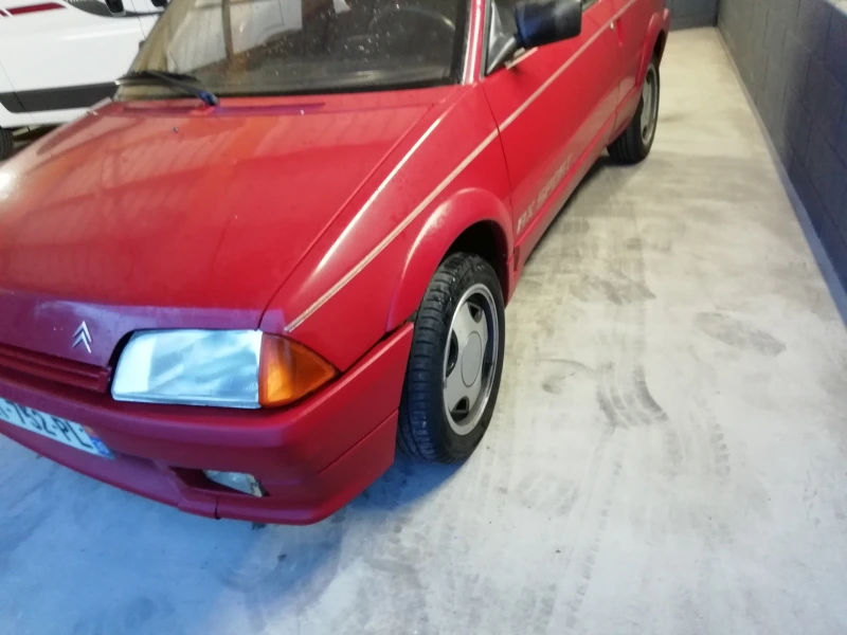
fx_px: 636
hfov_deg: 67.3
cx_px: 424
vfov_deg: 53.1
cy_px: 318
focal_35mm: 26
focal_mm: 3.21
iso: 320
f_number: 2.2
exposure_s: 1/25
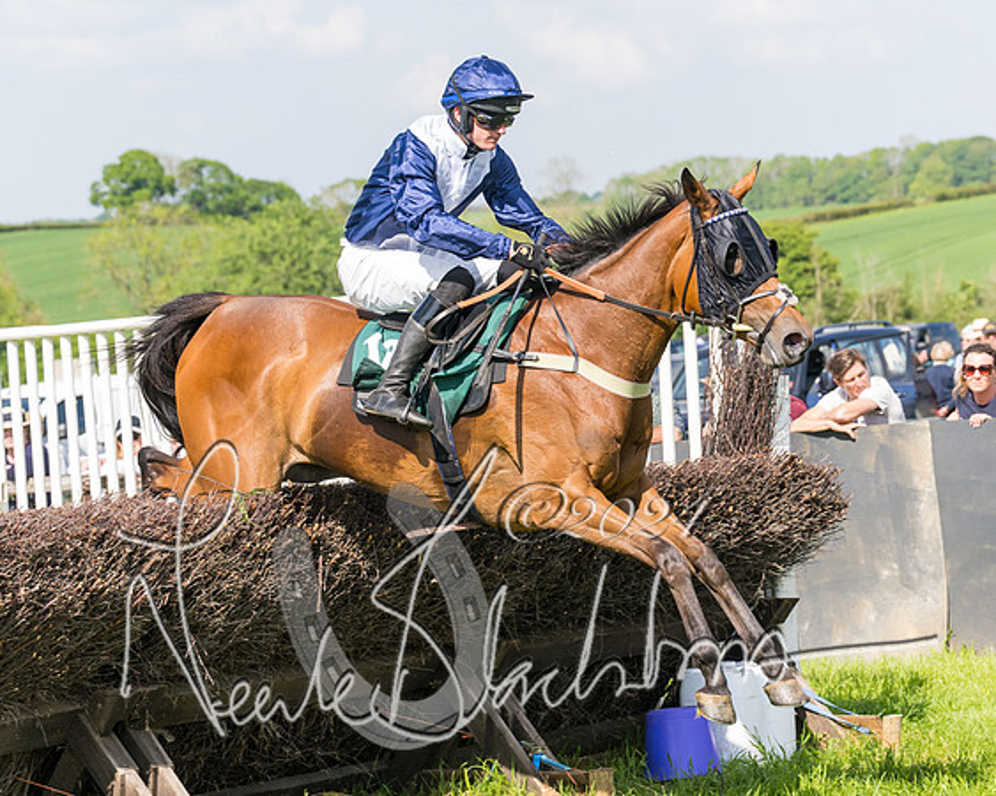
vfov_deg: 11.6
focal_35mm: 134
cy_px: 471
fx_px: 3934
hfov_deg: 14.4
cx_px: 484
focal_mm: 91
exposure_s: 1/1600
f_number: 5
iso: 400
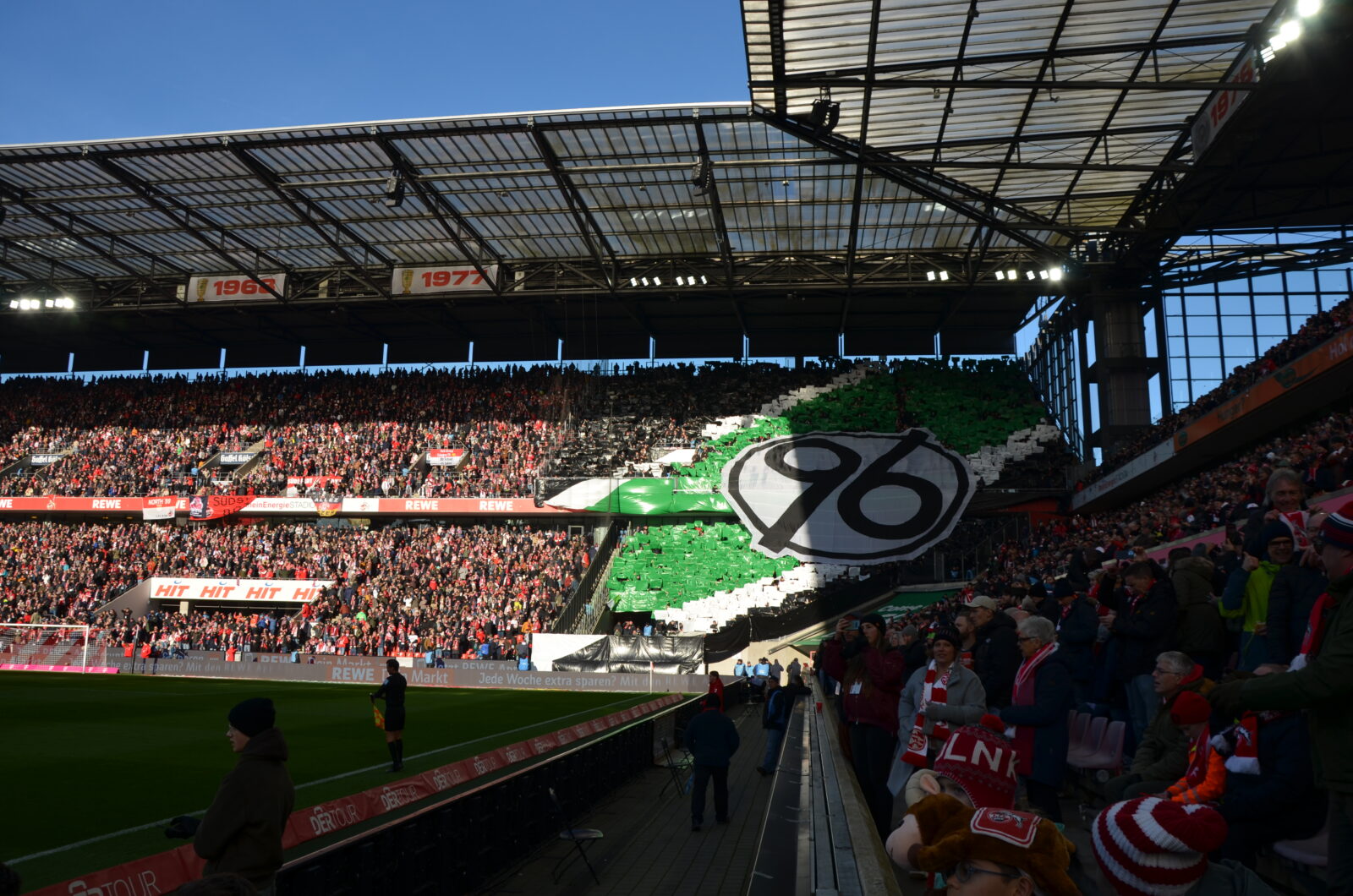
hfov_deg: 67.5
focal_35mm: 27
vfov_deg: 47.7
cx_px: 676
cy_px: 448
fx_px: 1013
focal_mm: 18
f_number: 8
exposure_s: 1/250
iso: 110
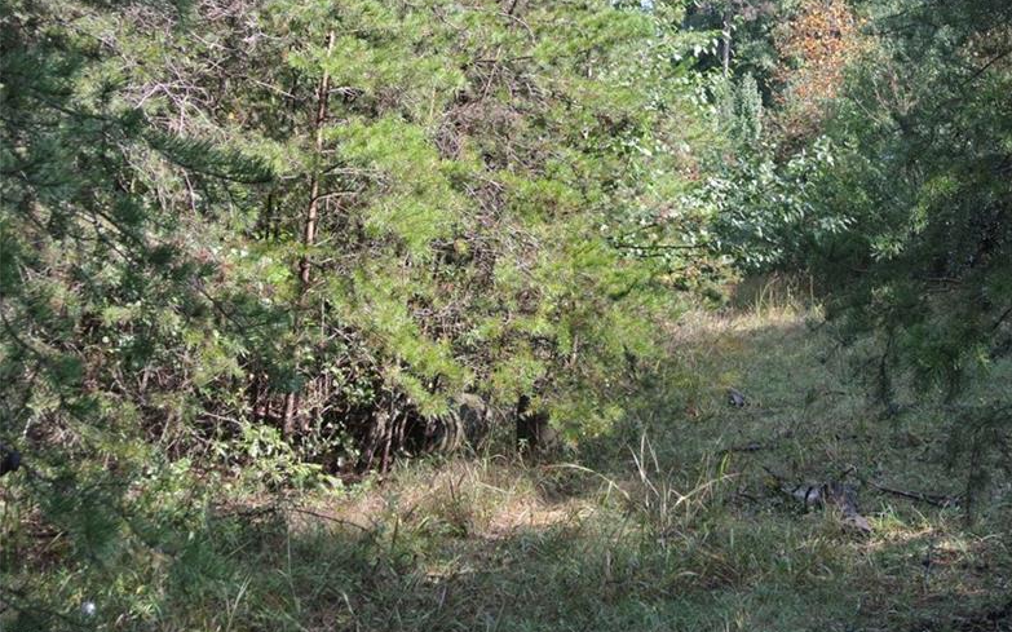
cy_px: 209
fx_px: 1544
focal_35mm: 56
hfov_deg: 36.0
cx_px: 660
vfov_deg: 23.0
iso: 200
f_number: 4.2
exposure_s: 1/250
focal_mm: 15.7
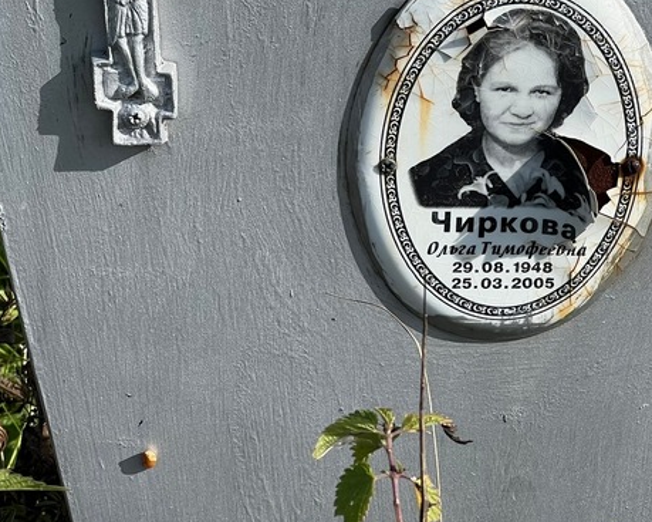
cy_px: 139
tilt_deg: -27.2
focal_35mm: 131
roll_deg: +0.2
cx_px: 473
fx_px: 2527
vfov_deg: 11.8
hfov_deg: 14.7
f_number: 2.8
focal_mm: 9
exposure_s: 1/827
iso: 32
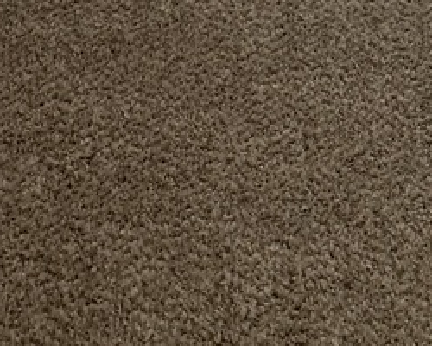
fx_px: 1726
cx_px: 589
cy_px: -830
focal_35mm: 135
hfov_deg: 13.6
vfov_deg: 8.6
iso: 80
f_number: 1.78
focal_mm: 6.86
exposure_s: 1/325
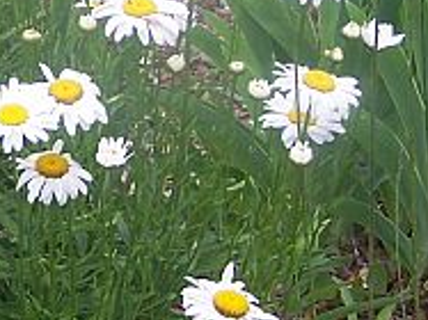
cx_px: -64
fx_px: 1755
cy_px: -56
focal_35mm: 142
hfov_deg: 13.6
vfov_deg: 10.3
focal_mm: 6.3
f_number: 2.8
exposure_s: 1/250
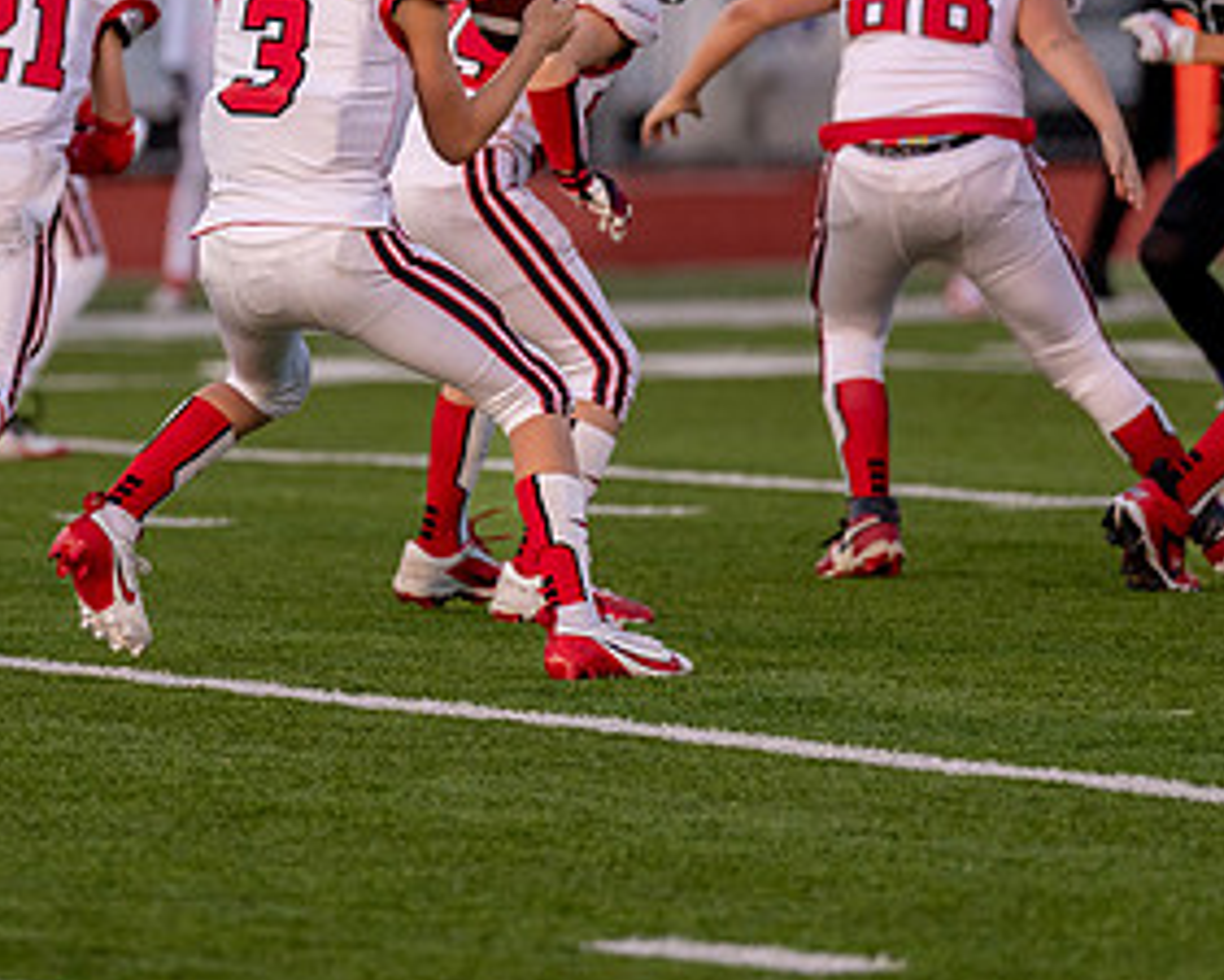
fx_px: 19025
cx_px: 277
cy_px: 141
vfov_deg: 2.9
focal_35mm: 525
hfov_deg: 3.7
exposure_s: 1/1250
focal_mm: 200
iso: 800
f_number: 2.8
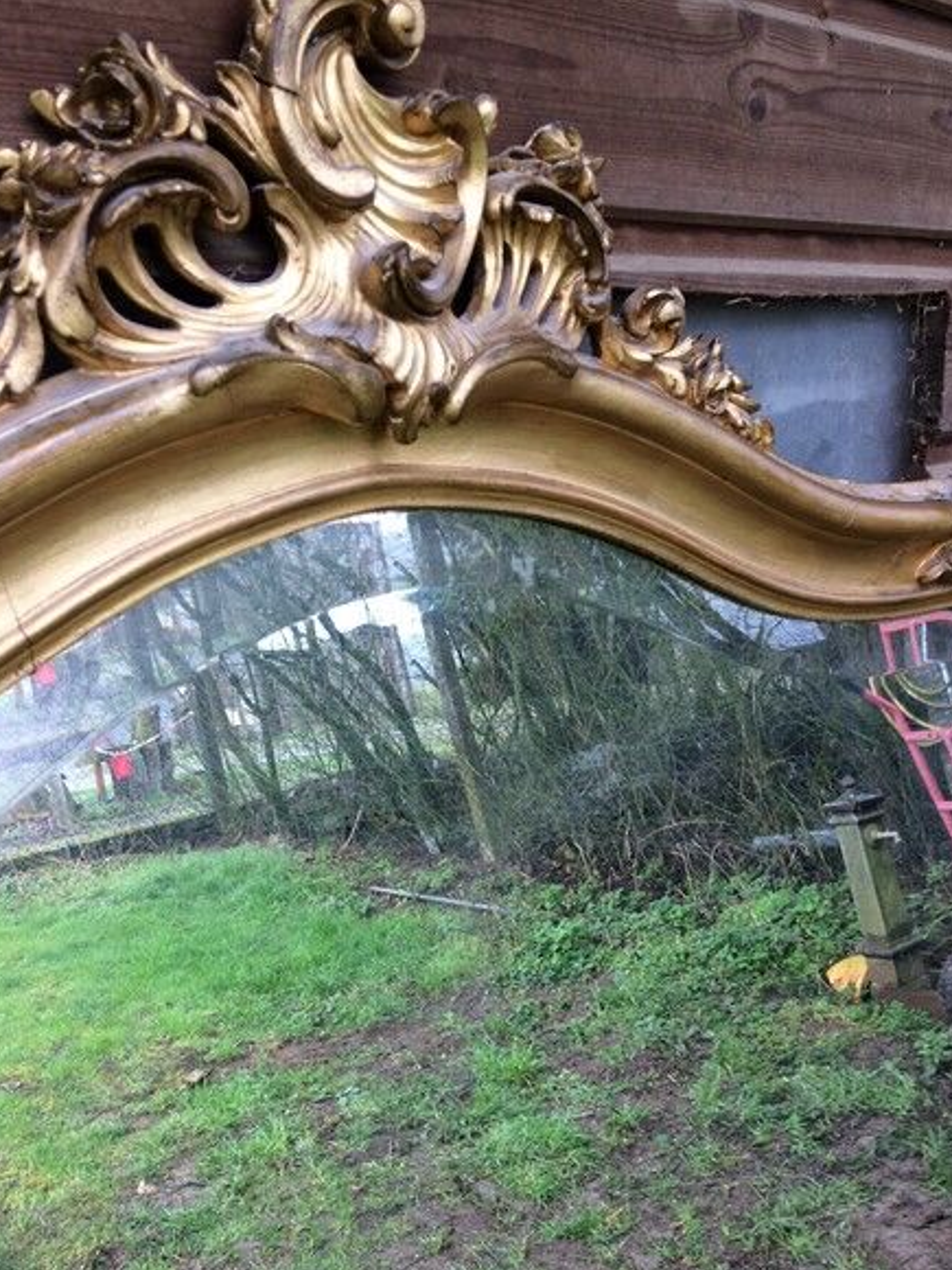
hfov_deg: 46.8
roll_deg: +0.6
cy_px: 617
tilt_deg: -15.7
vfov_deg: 60.0
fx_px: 1100
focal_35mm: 30
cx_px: 477
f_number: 2.2
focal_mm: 4.15
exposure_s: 1/50
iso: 40
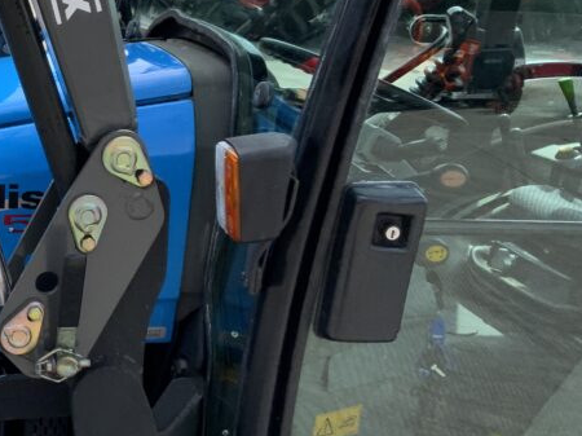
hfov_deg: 26.7
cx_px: -78
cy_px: 210
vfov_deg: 22.2
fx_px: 1109
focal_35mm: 66
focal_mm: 3
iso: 16
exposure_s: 1/997
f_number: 1.8
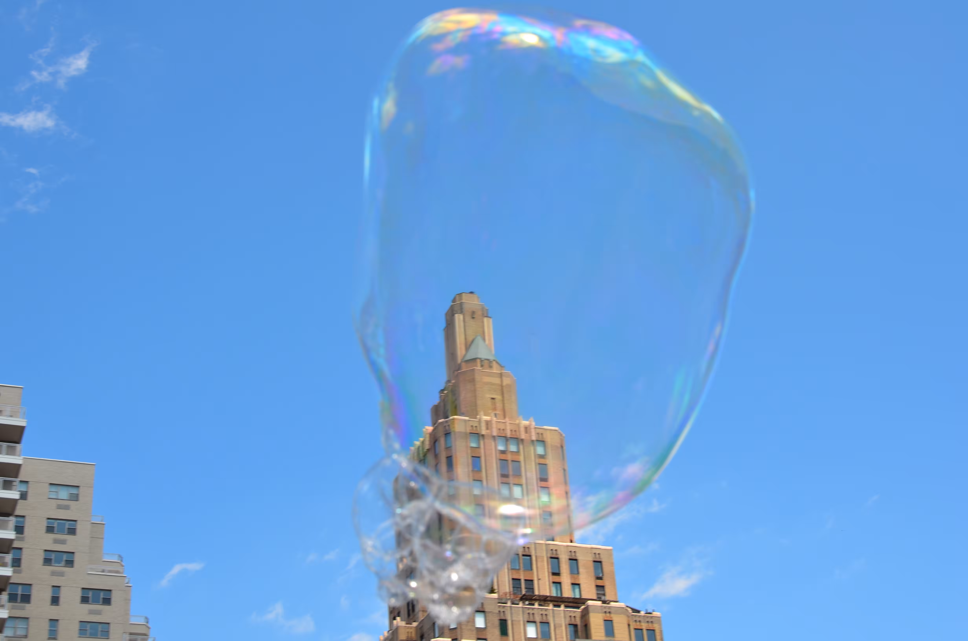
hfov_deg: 37.9
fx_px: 1409
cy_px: 320
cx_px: 484
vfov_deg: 25.6
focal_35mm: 52
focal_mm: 35
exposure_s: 1/250
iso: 110
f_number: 8
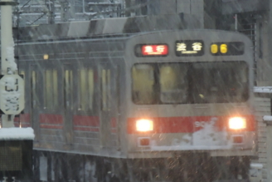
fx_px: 4021
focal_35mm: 532
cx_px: 104
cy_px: 76
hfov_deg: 3.9
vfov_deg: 2.6
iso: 800
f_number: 4.8
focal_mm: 62.4
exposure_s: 1/25
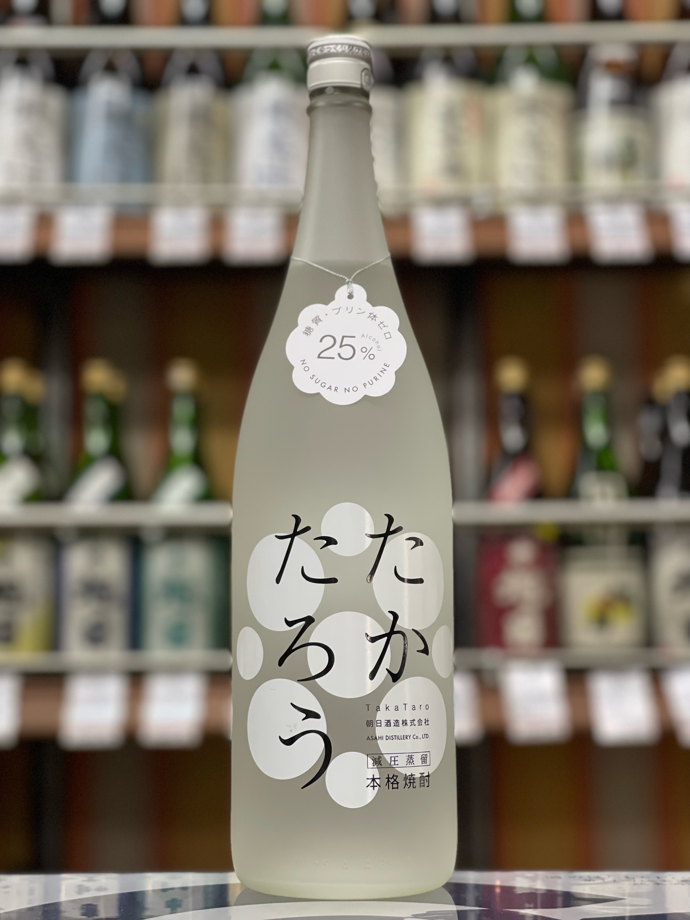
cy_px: 460
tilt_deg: +5.9
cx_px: 345
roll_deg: +0.0
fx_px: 1701
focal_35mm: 64
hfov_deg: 22.9
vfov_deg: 30.3
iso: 200
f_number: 2.2
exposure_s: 1/100
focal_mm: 7.5
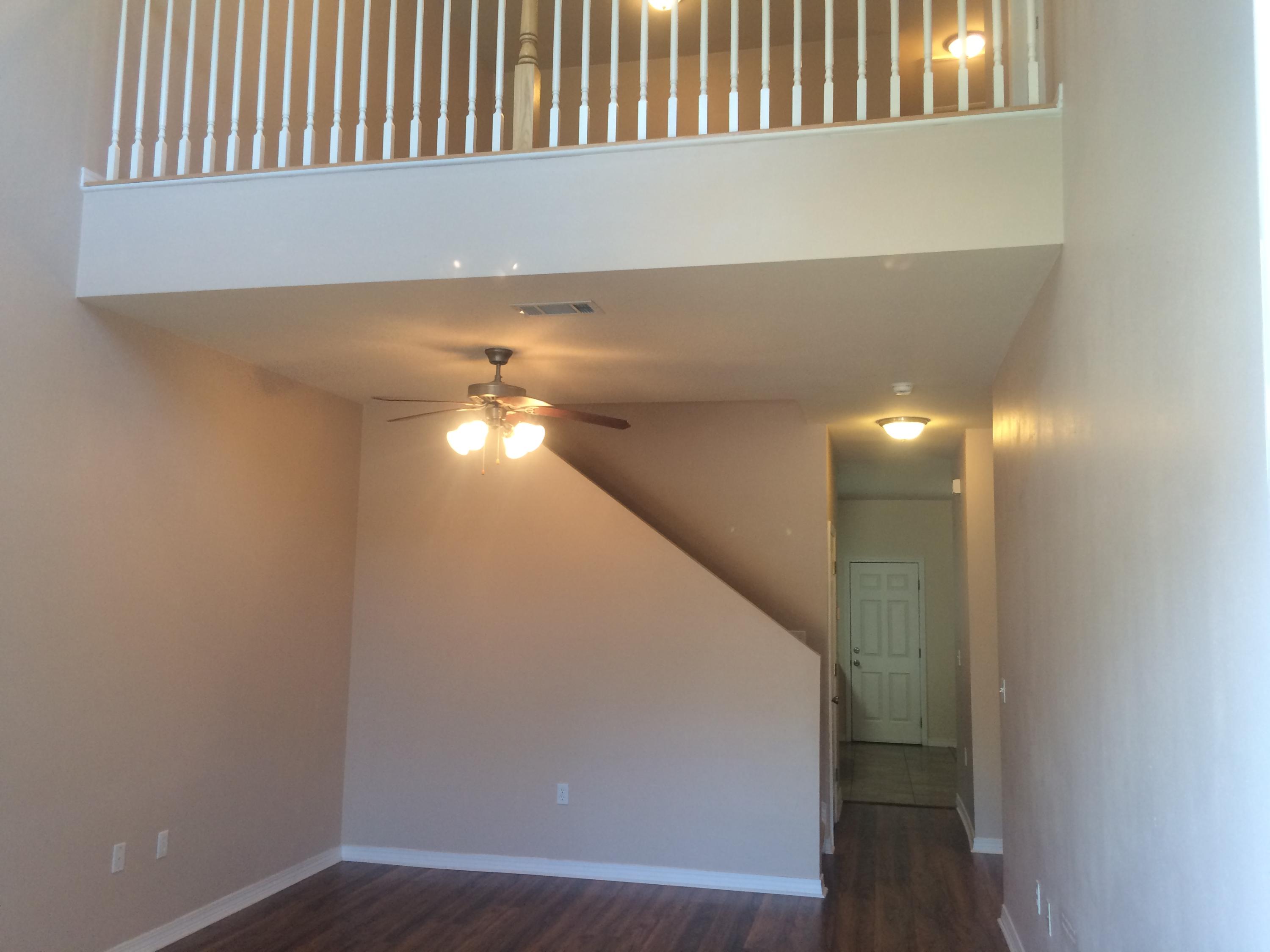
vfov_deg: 48.2
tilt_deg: +4.8
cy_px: 476
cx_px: 635
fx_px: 1064
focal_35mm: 29
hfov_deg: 61.7
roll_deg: -0.1
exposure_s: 1/30
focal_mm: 4.15
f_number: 2.2
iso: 32
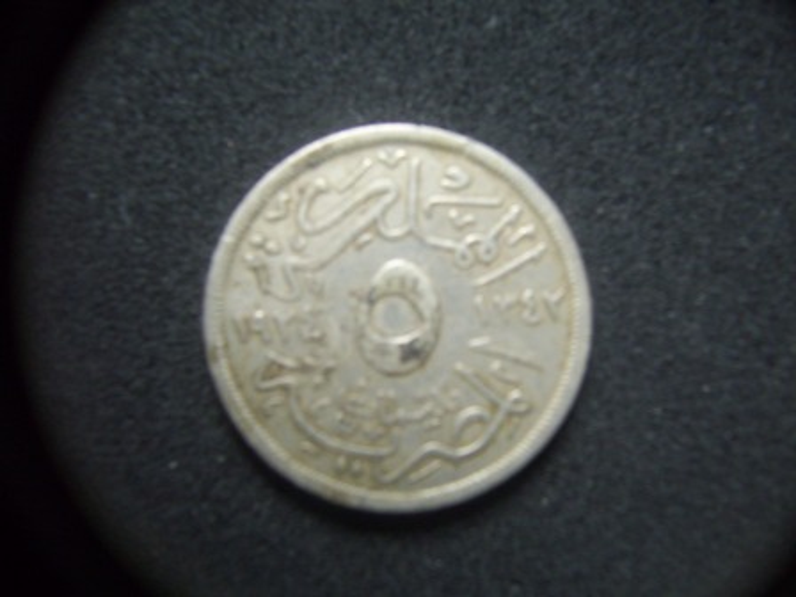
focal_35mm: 34
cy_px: 298
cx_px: 398
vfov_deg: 41.8
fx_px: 782
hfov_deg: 54.0
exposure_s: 1/8
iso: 160
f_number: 2.9
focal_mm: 5.7
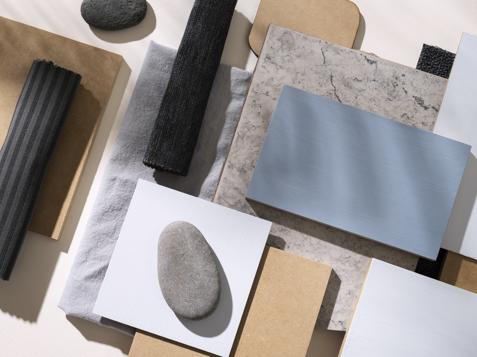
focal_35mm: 55
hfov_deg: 34.9
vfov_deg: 26.6
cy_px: 179
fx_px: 758
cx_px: 247
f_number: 11
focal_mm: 50
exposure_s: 1/125
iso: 320
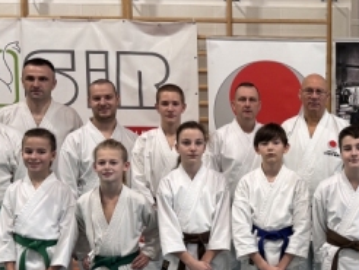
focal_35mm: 78
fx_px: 810
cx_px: 352
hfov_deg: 24.0
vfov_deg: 18.9
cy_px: 185
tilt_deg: -6.8
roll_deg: -0.5
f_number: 1.78
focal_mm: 6.76
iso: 125
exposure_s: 1/100
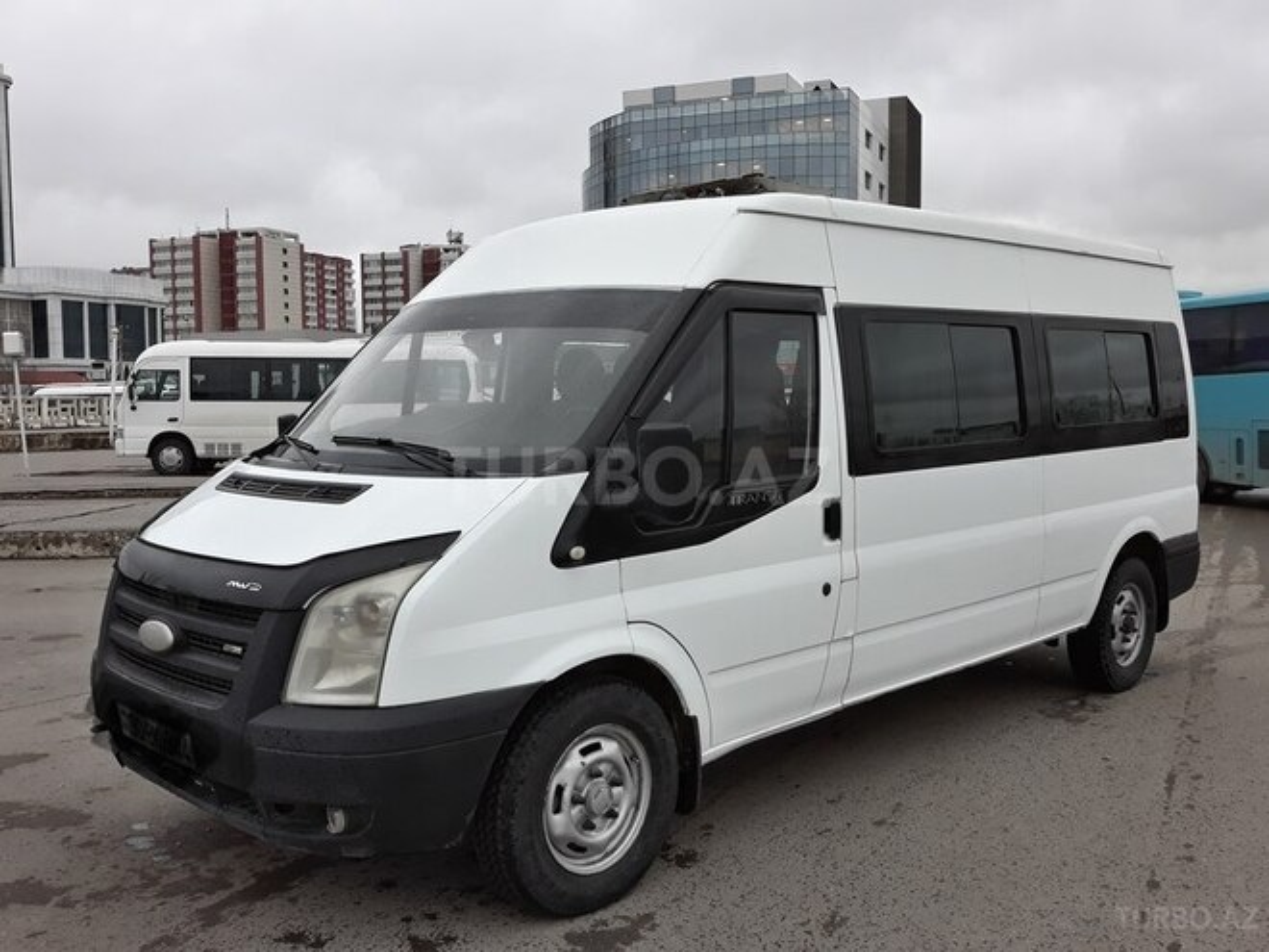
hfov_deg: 65.3
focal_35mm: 27
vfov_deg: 51.4
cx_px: 634
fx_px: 990
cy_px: 476
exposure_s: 1/100
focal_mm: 3.71
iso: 64
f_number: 1.7
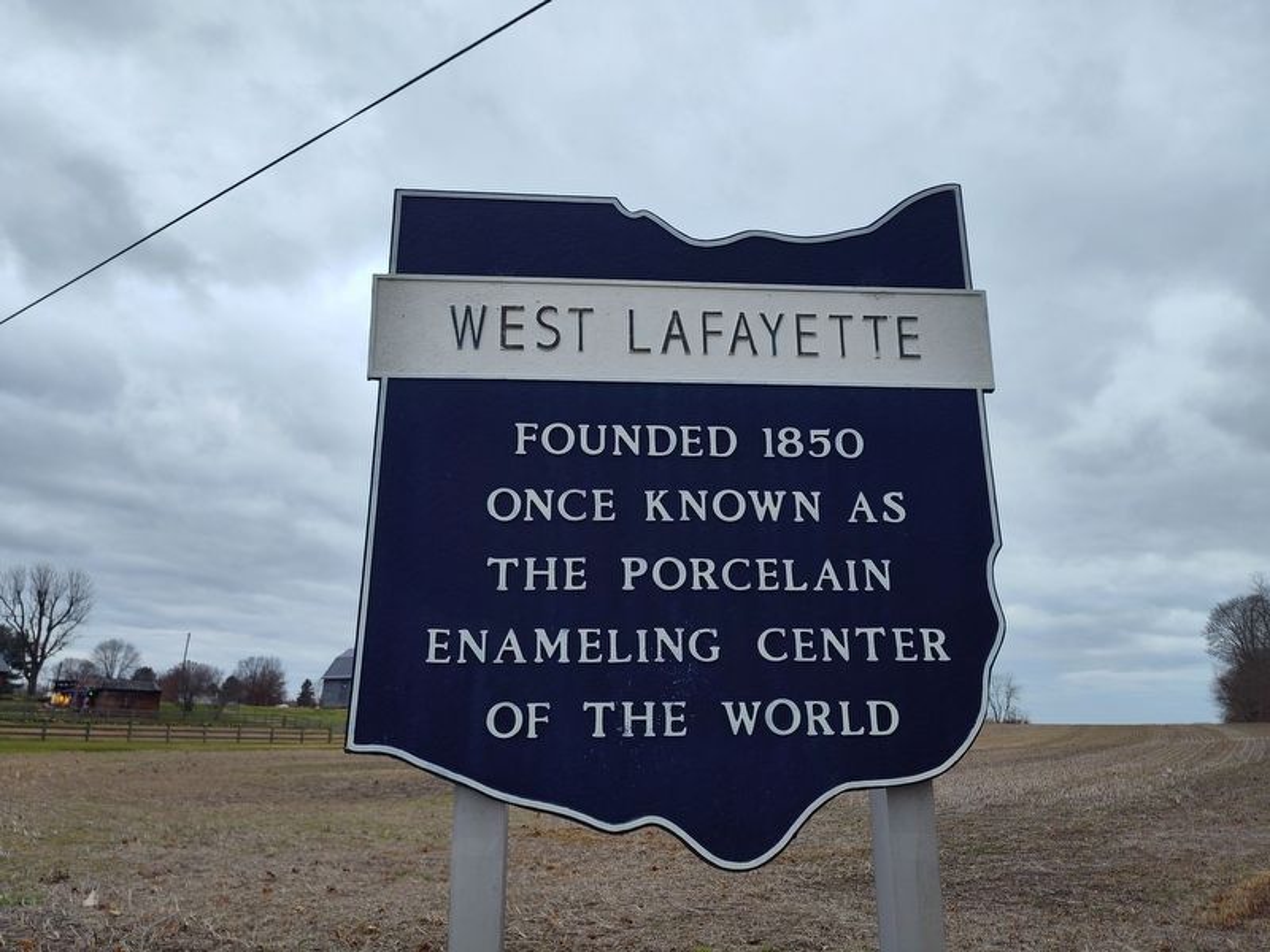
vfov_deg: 58.9
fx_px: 844
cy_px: 476
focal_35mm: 23
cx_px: 635
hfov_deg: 73.9
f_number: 1.8
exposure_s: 1/120
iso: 110
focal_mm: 5.56
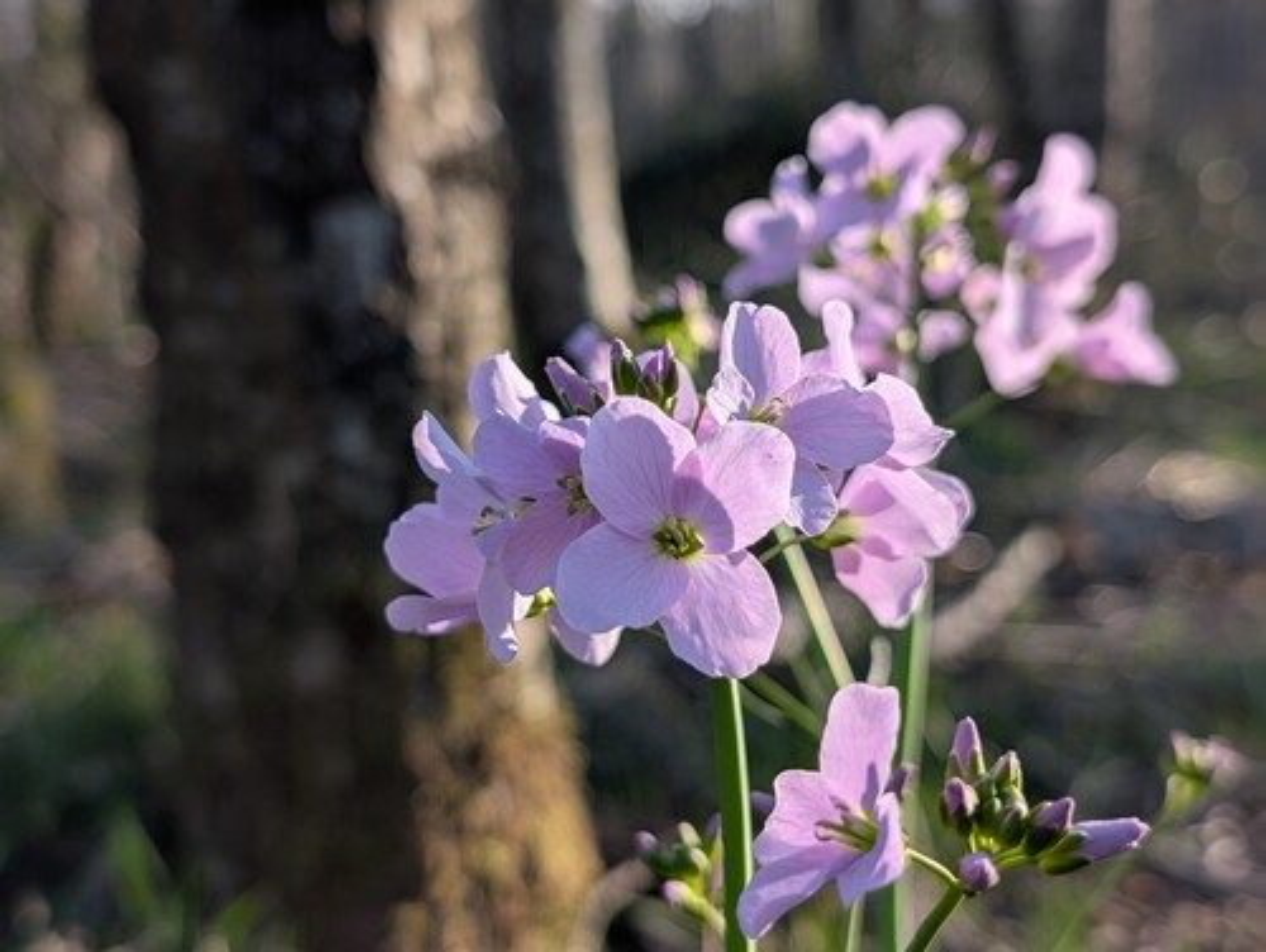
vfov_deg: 29.7
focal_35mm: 49
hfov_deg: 38.9
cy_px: 476
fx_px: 1794
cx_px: 633
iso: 21
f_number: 1.68
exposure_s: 1/287
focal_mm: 6.9
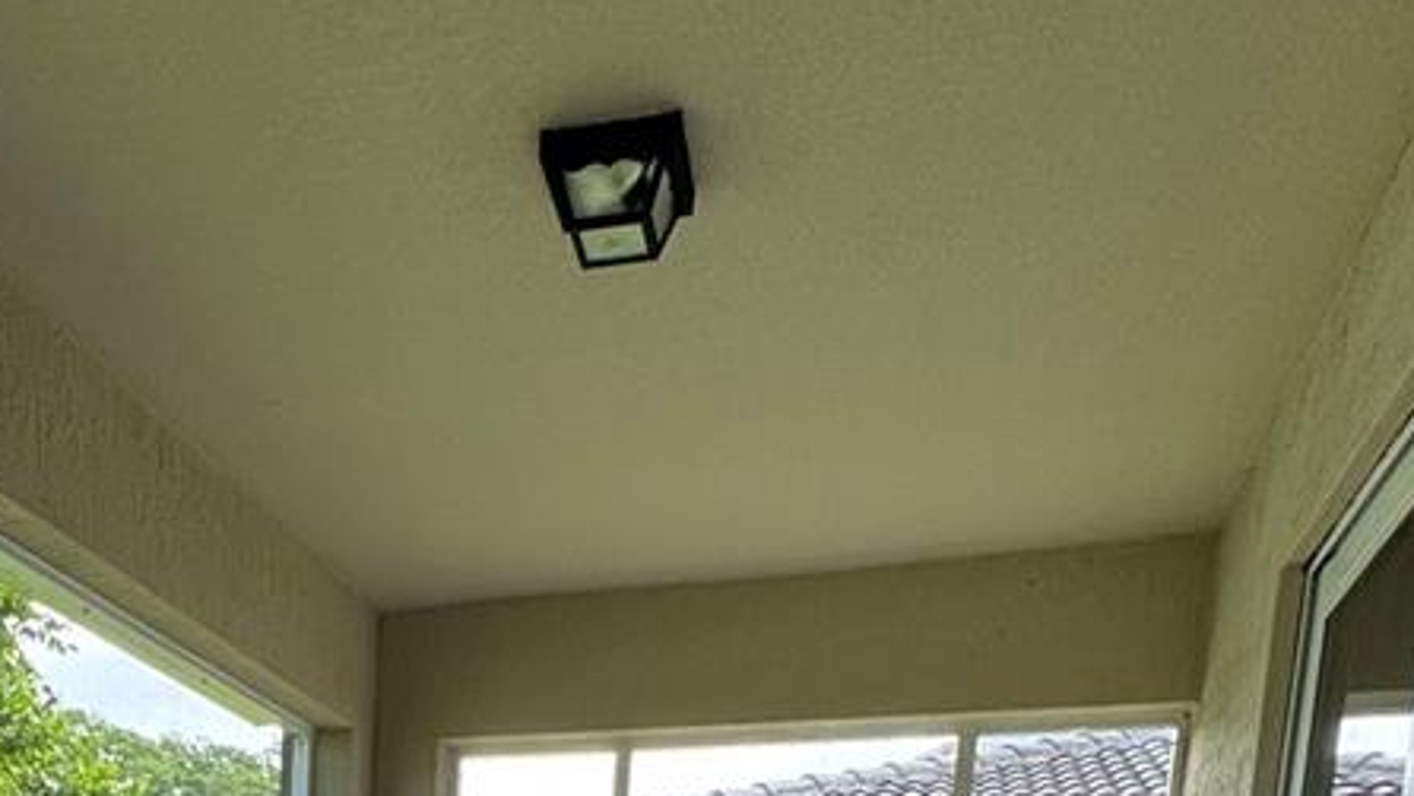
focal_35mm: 41
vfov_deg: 21.4
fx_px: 1537
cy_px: 1357
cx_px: 314
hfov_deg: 47.1
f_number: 2.2
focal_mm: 2.22
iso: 50
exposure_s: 1/99
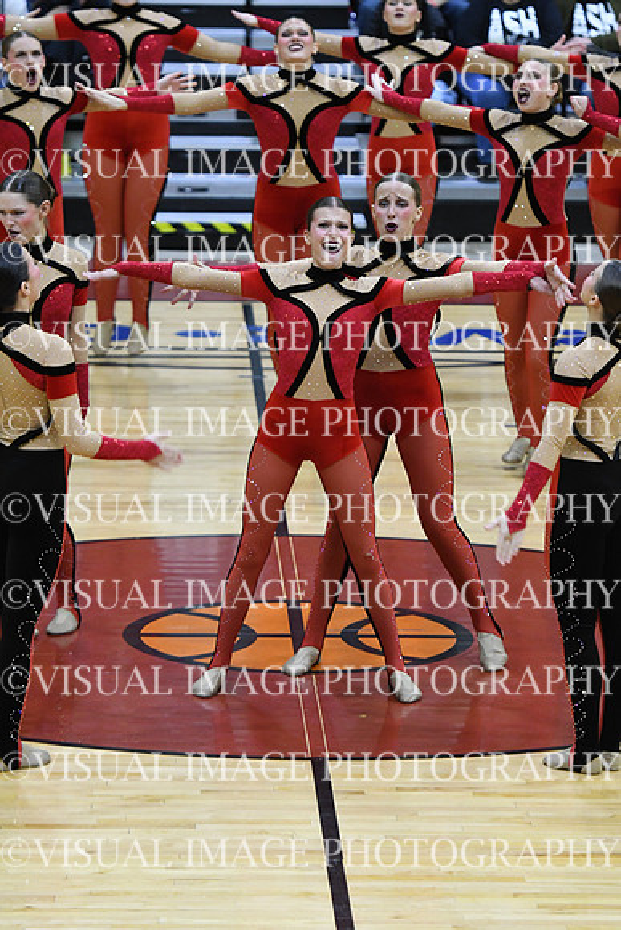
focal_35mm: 202
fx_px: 5223
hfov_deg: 6.8
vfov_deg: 10.2
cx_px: 310
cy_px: 465
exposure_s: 1/400
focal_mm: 135
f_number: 2.8
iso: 3200
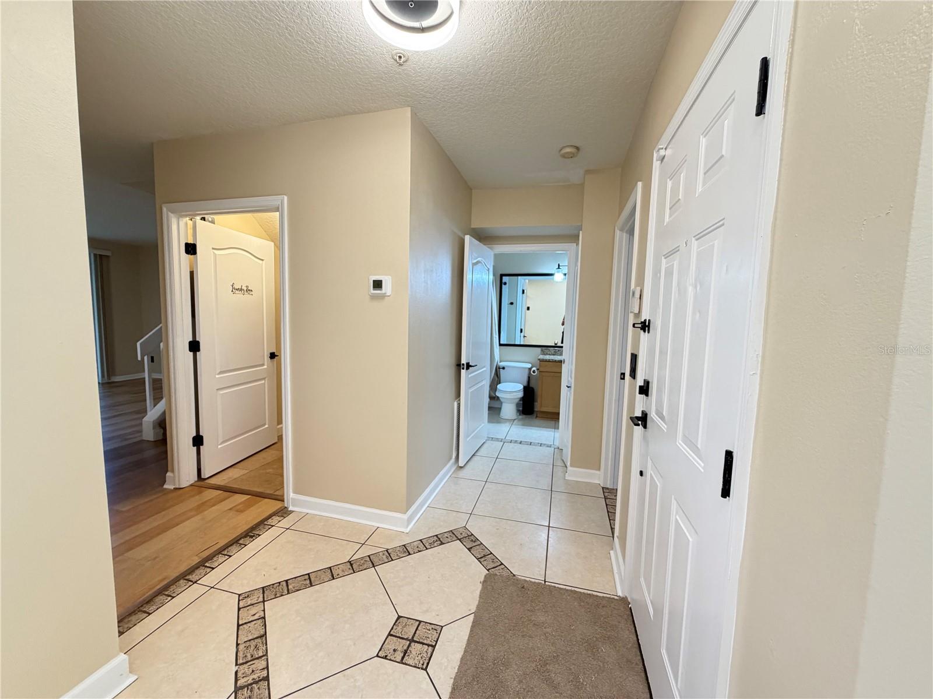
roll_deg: -1.3
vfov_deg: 85.7
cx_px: 466
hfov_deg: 102.1
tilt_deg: -5.7
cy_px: 350
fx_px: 377
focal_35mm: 14
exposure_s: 1/60
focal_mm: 2.22
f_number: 2.2
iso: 250
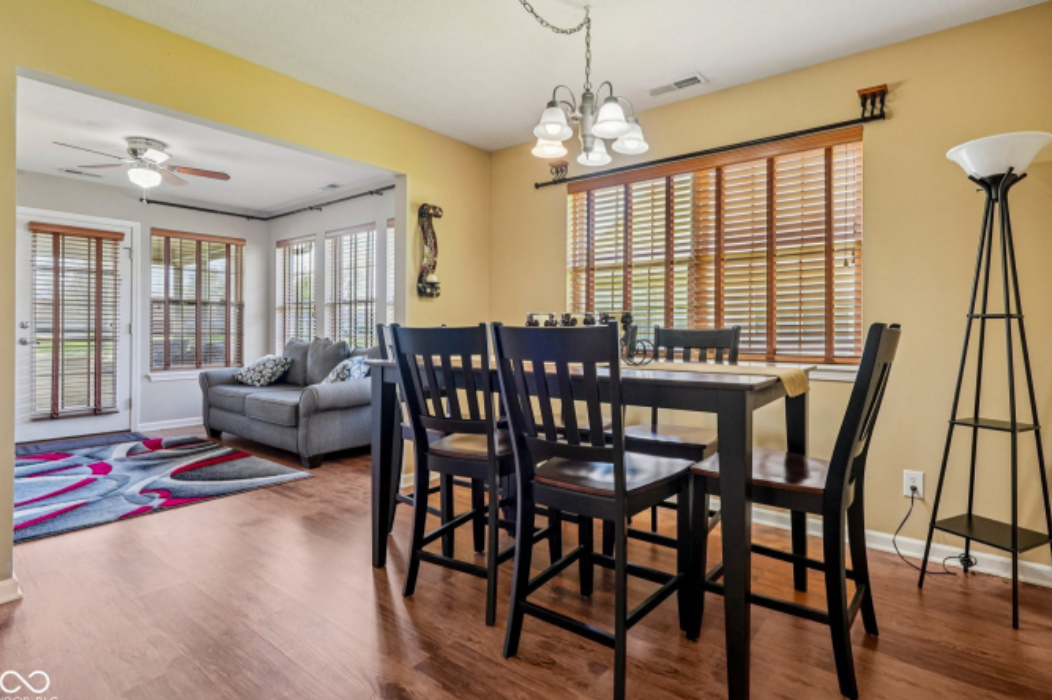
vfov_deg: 67.3
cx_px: 565
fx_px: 526
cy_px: 328
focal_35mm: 18
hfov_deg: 89.9
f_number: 8
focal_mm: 16
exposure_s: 1/30
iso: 800
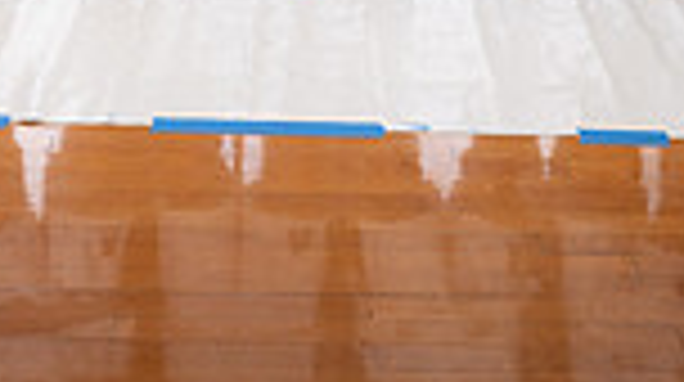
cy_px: -458
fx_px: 1630
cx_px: 279
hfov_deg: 23.7
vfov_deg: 11.6
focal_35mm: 90
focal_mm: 29
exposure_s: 1/250
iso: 640
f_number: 7.1
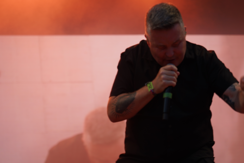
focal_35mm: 105
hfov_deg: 19.5
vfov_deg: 13.0
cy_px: 82
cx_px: 122
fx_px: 712
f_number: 4
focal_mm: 105
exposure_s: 1/160
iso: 400
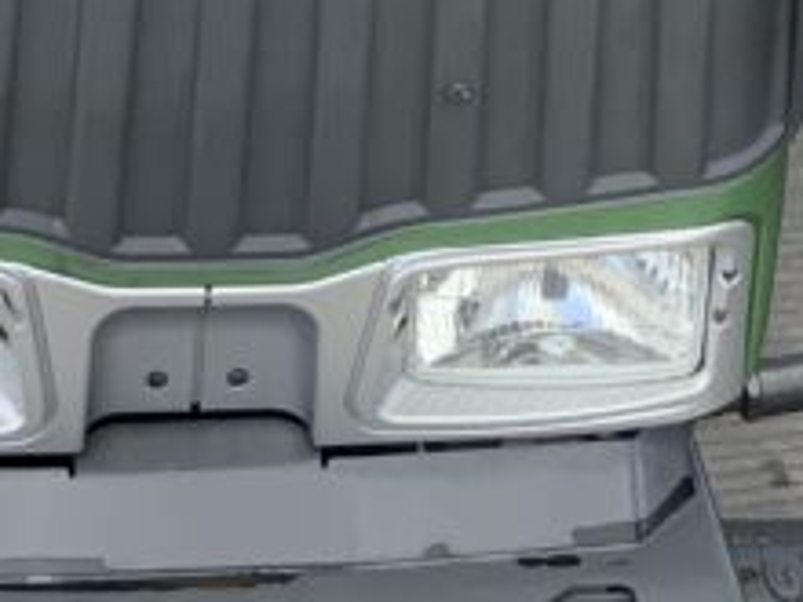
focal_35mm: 135
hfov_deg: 14.6
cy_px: -620
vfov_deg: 10.1
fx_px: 3132
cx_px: 431
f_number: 1.8
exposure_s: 1/389
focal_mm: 3
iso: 16
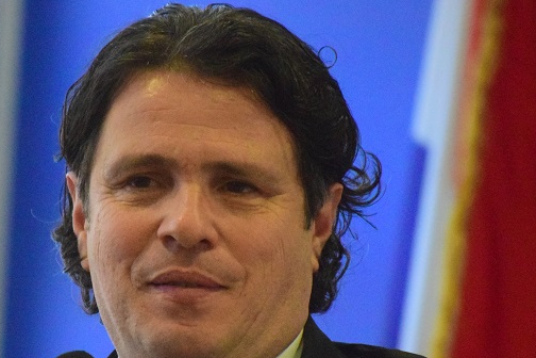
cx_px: 137
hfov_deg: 2.9
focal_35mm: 714
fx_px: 10630
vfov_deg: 1.9
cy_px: 275
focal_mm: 300
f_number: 5.6
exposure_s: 1/400
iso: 12800
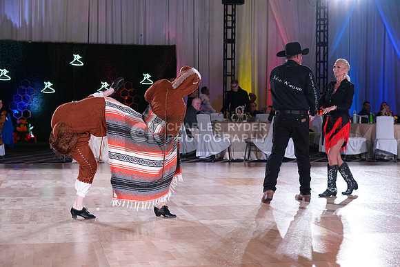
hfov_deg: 32.9
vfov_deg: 22.3
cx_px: 200
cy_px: 134
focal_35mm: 61
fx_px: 678
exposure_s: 1/250
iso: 1250
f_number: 4.5
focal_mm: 61
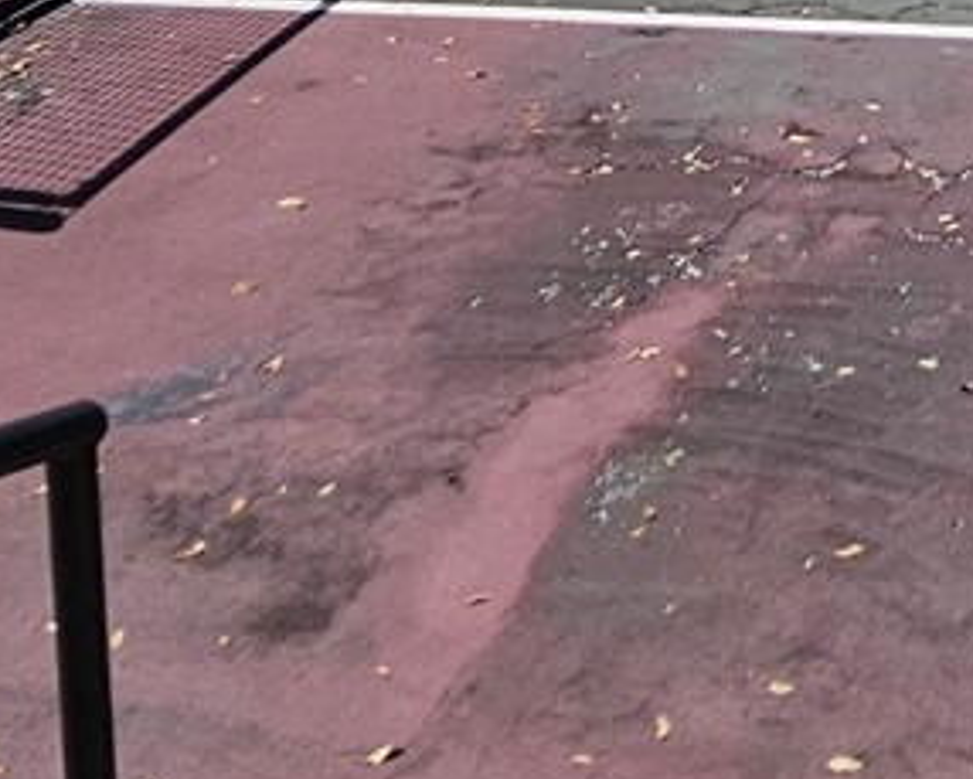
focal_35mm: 71
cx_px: 1266
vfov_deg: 17.7
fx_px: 2045
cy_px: -589
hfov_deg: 23.6
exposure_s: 1/3418
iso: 50
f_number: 2.2
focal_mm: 2.2
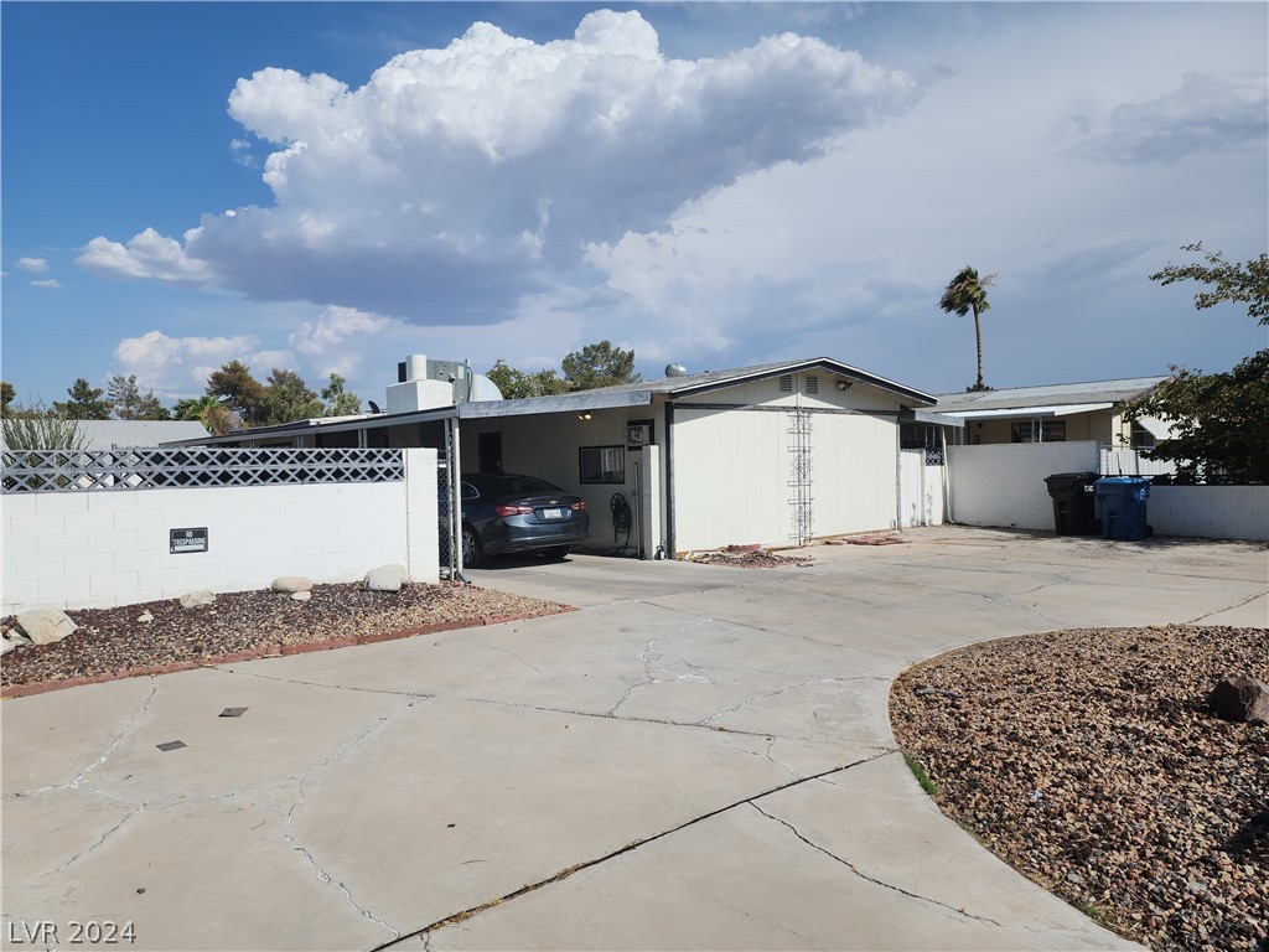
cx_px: 634
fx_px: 843
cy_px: 476
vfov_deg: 58.9
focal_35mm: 23
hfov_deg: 73.9
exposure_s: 1/2333
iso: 12
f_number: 1.8
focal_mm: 6.4
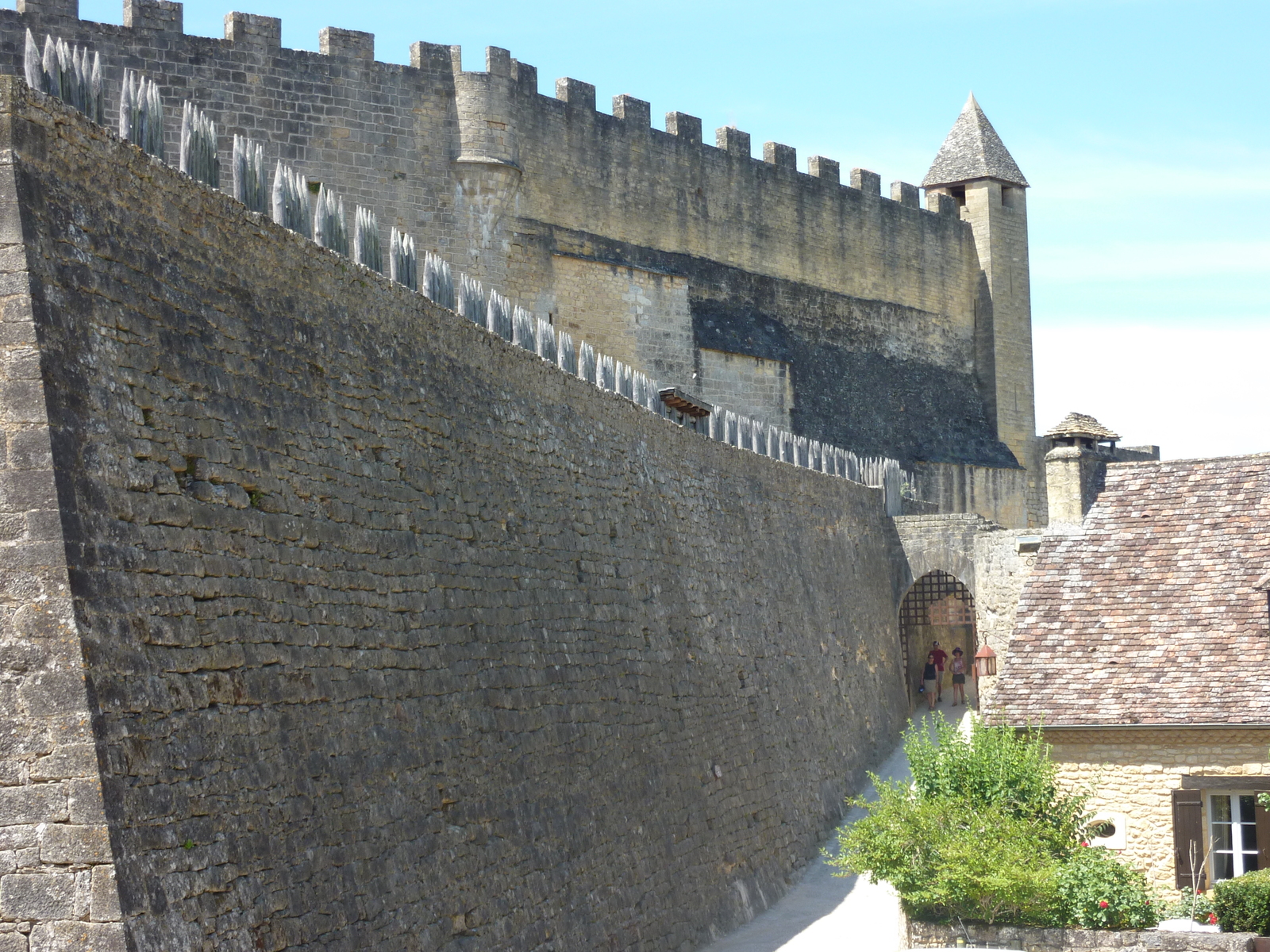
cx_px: 635
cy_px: 476
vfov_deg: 23.3
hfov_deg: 30.7
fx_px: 2311
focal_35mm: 63
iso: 80
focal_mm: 10.3
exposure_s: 1/250
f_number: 4
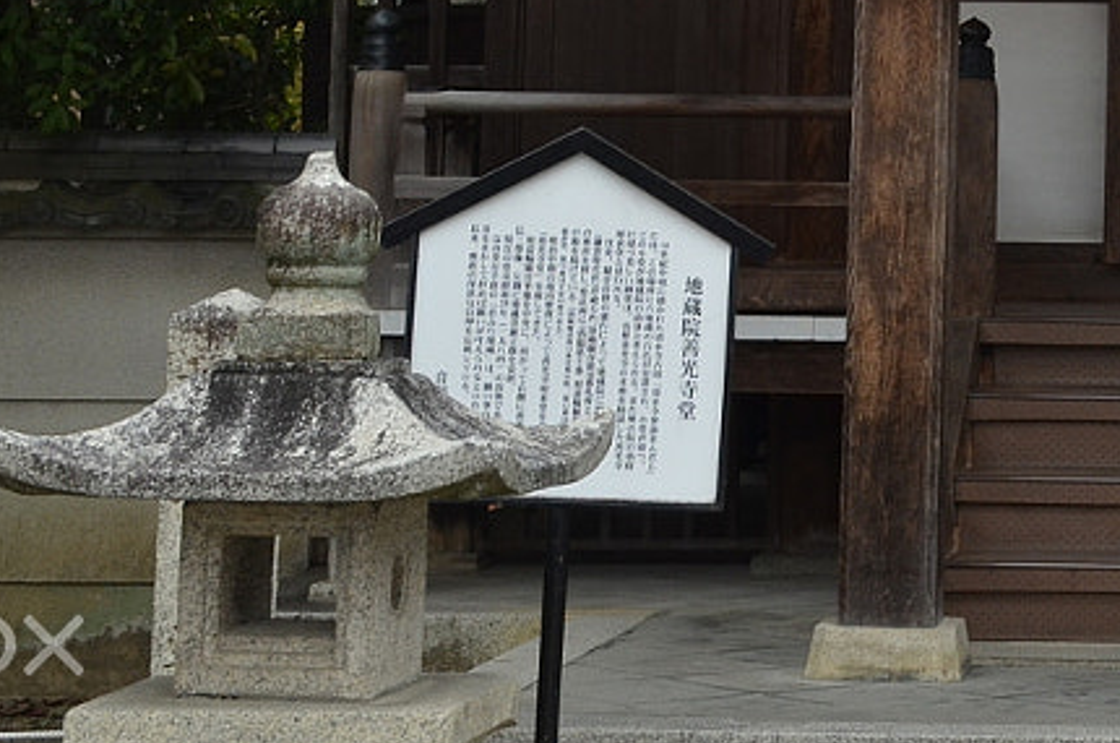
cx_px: 1521
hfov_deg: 14.6
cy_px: -364
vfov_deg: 9.9
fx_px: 4161
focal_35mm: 134
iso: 200
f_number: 8
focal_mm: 24
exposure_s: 1/250
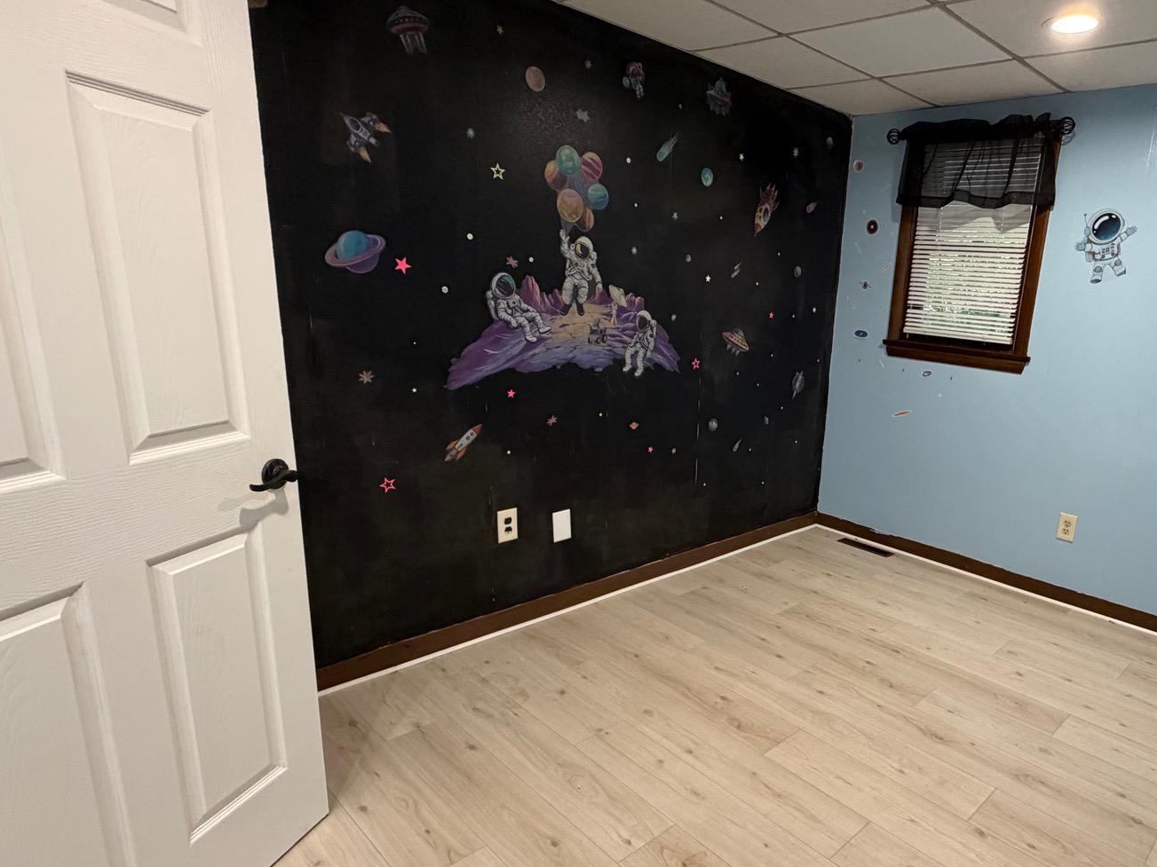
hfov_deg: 74.1
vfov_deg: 60.9
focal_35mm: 22
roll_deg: -3.9
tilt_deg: -16.0
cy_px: 487
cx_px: 768
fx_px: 735
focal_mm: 2.22
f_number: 2.2
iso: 320
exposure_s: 1/60
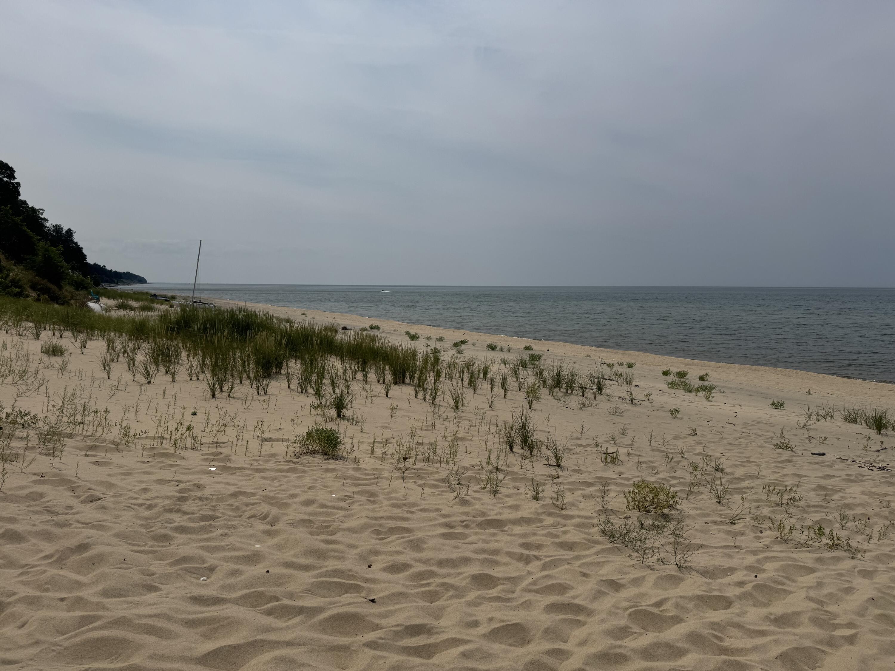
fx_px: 621
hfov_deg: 71.6
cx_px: 448
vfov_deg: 56.8
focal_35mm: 24
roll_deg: +0.0
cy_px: 336
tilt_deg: -5.5
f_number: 1.78
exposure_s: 1/12346
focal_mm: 6.76
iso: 64
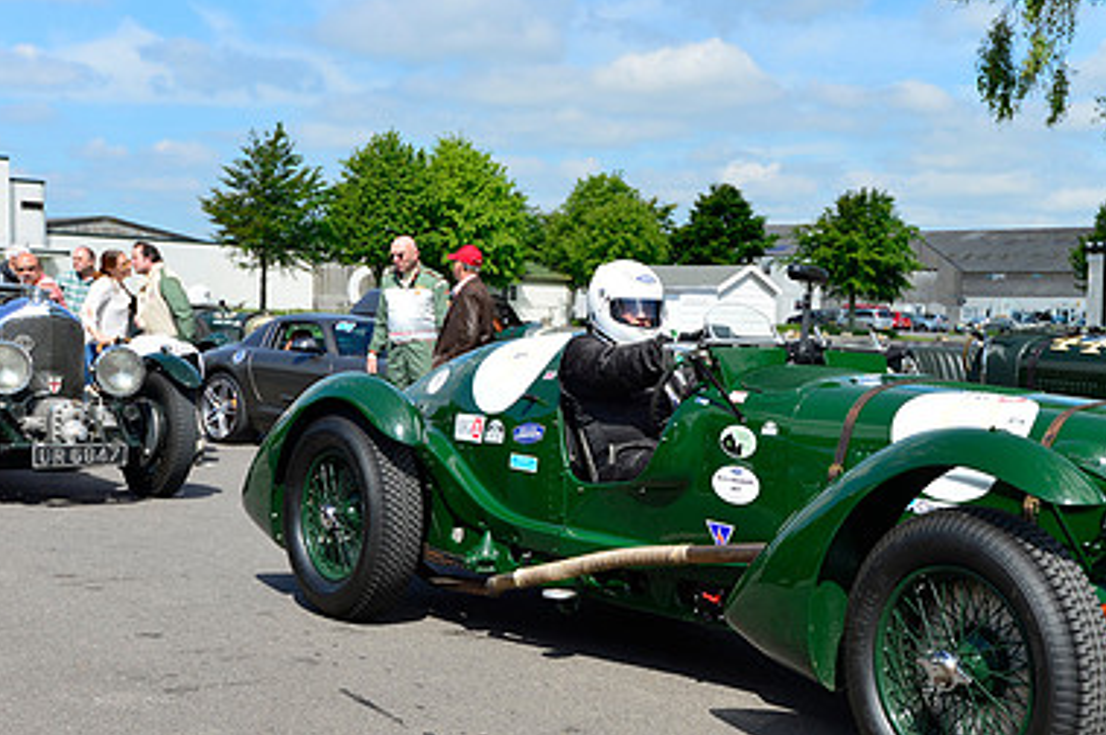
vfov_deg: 27.4
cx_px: 776
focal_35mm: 49
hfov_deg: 39.7
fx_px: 1504
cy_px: 461
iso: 100
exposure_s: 1/320
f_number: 7.1
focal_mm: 32
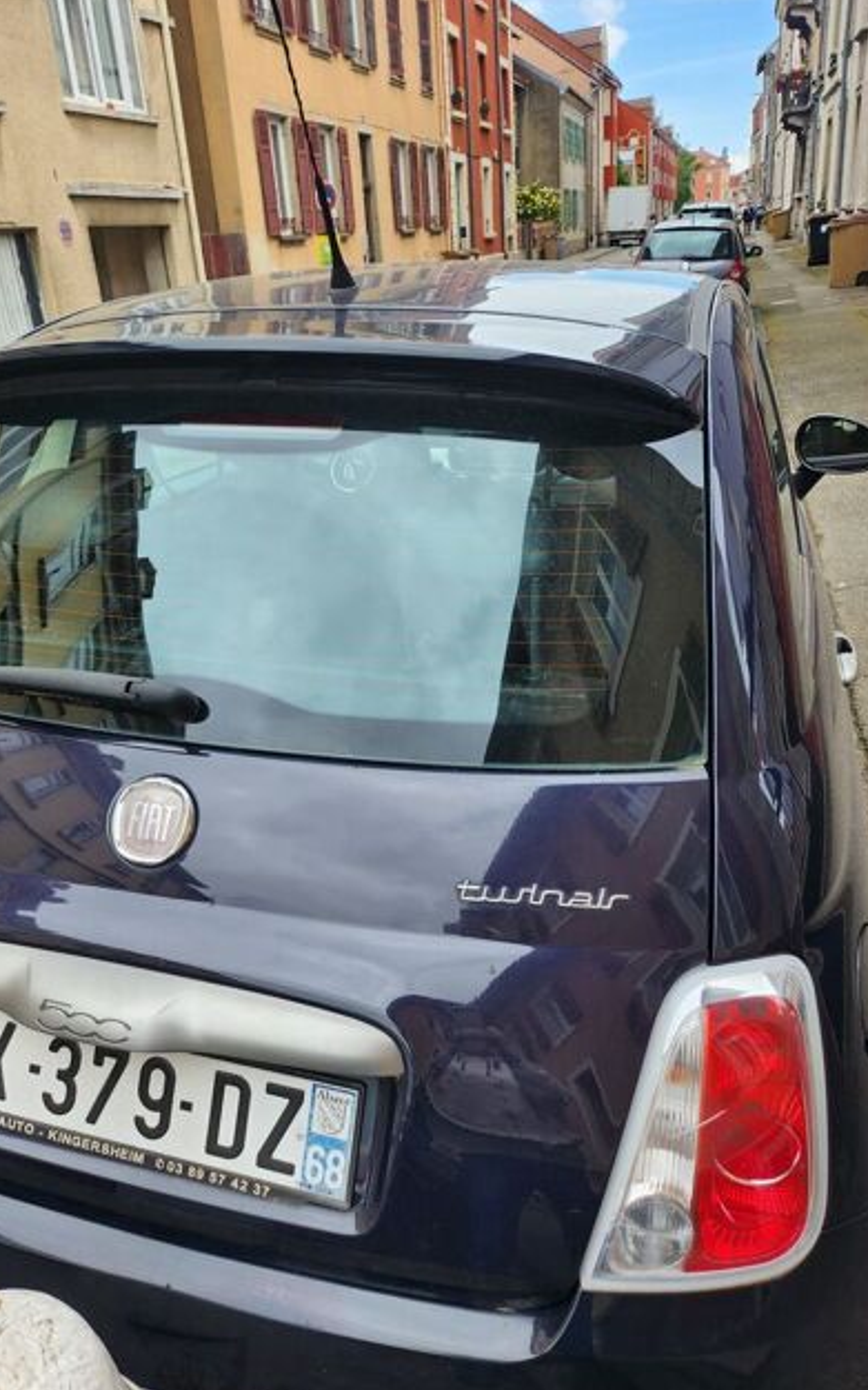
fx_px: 985
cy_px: 697
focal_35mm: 26
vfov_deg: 70.4
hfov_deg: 47.3
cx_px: 344
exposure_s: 1/742
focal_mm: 5
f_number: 1.8
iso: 50
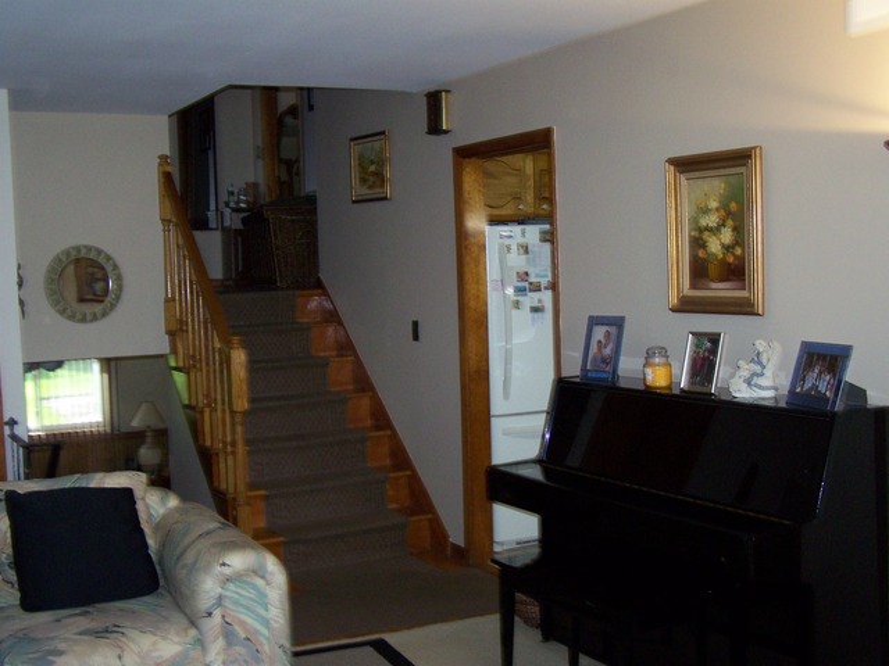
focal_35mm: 43
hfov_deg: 43.9
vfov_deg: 33.6
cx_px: 444
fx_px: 1104
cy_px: 333
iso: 160
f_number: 2.9
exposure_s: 1/60
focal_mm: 7.1
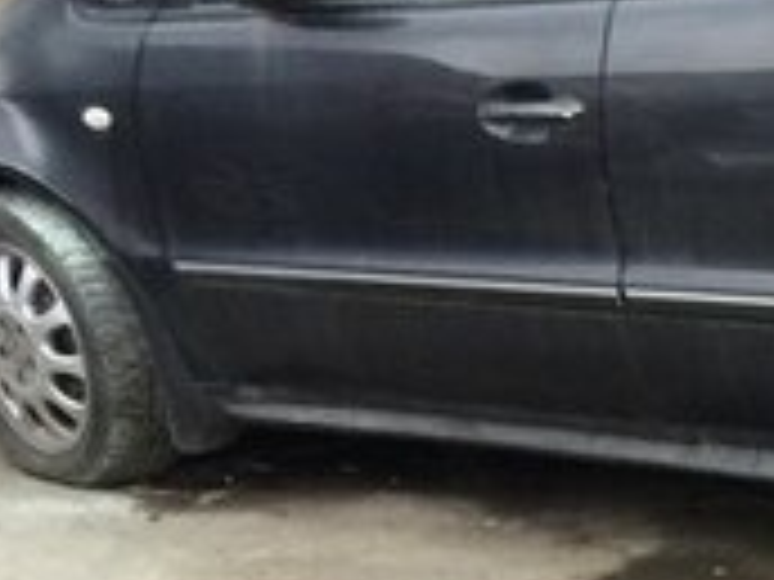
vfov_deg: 12.6
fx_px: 2482
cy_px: 901
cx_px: 1377
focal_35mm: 111
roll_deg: +1.4
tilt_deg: -25.4
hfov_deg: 15.4
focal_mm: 4.15
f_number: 2.2
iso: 125
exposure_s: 1/33
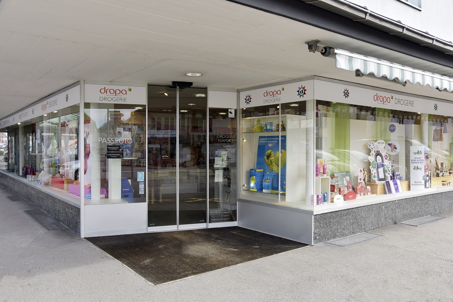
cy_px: 151
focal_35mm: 30
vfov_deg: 43.6
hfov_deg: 61.9
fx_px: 378
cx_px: 226
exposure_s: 1/500
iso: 400
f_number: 6.3
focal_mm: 30
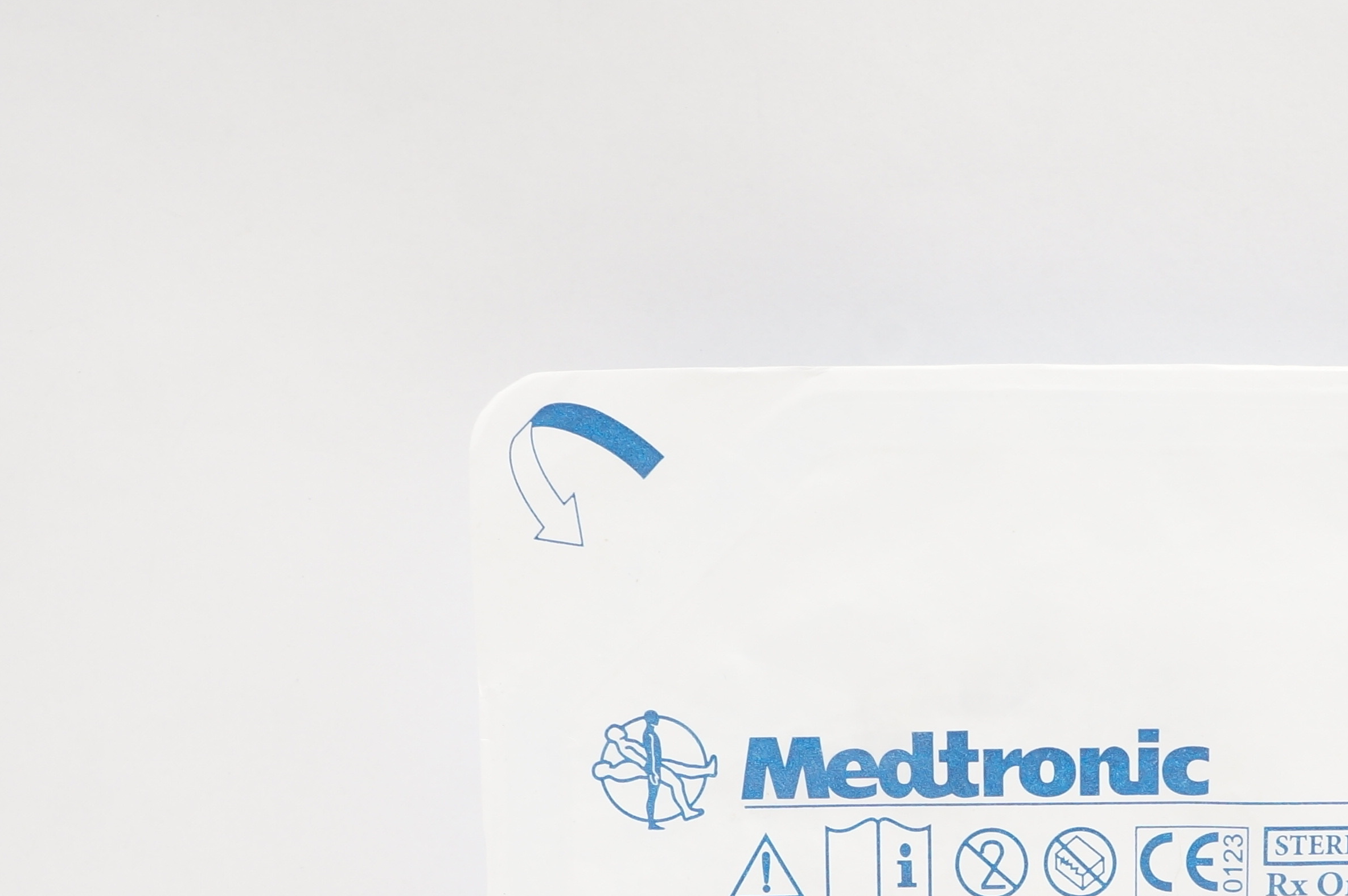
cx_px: 987
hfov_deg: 35.0
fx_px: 2095
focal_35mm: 56
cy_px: 895
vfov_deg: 23.2
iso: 400
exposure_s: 1/30
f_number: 8
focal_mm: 18
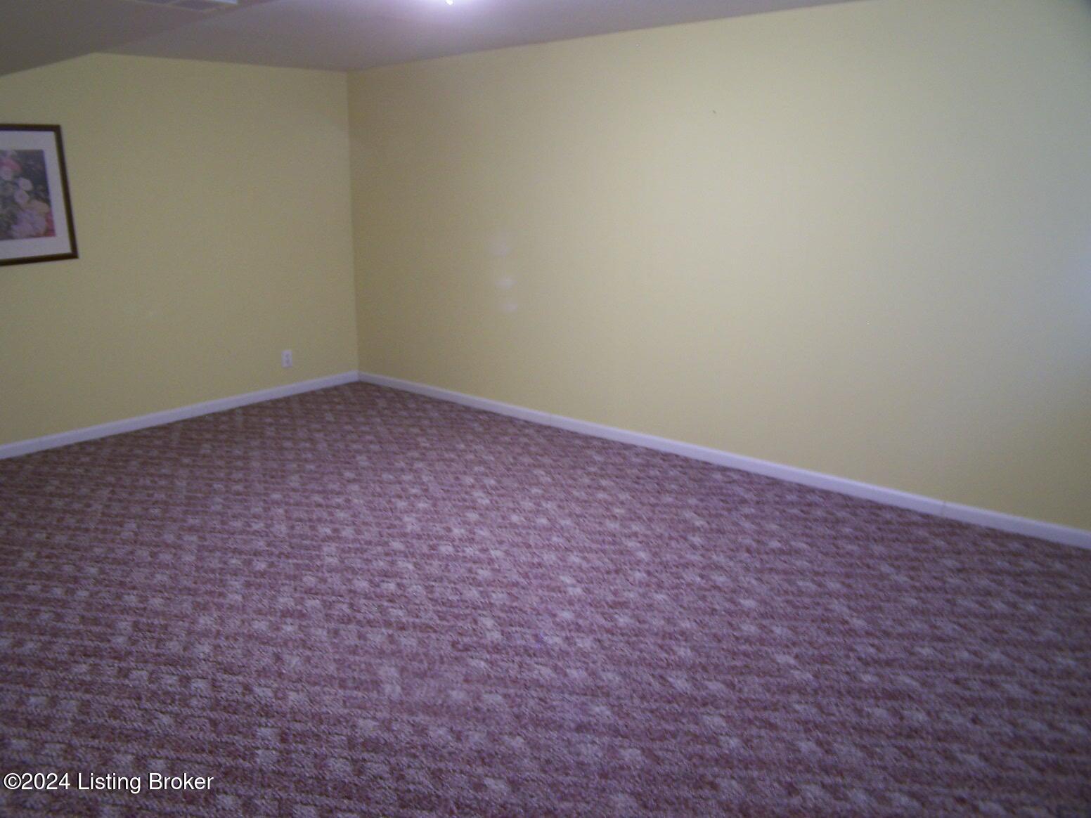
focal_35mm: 38
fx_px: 1198
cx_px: 546
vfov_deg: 37.7
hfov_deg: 49.0
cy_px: 409
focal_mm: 6.3
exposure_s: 1/2
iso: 80
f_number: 2.8
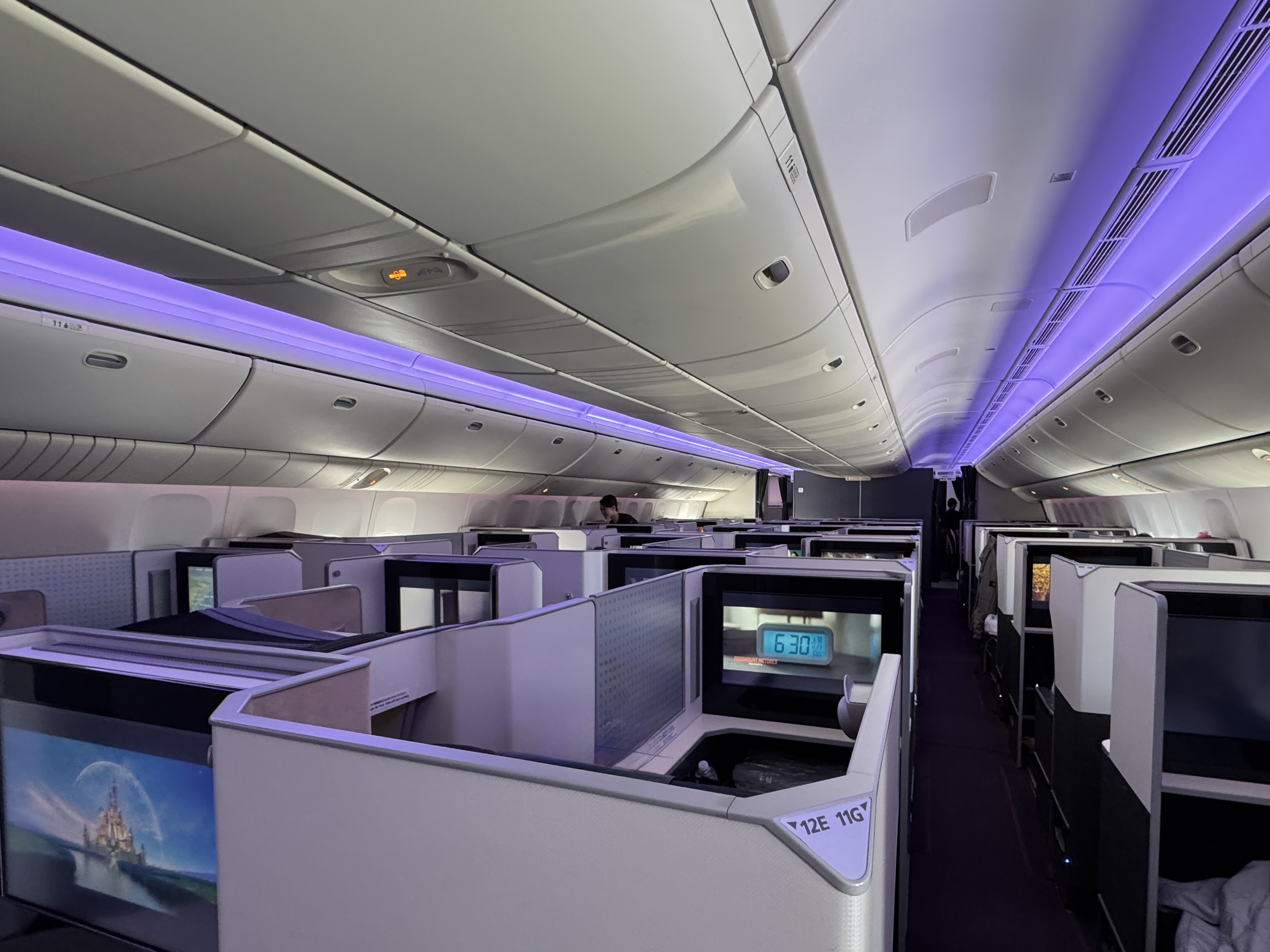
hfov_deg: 87.6
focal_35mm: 18
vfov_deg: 71.3
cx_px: 688
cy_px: 537
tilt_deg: -1.1
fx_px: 660
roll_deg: -1.3
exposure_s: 1/54
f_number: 2.2
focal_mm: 2.22
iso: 320
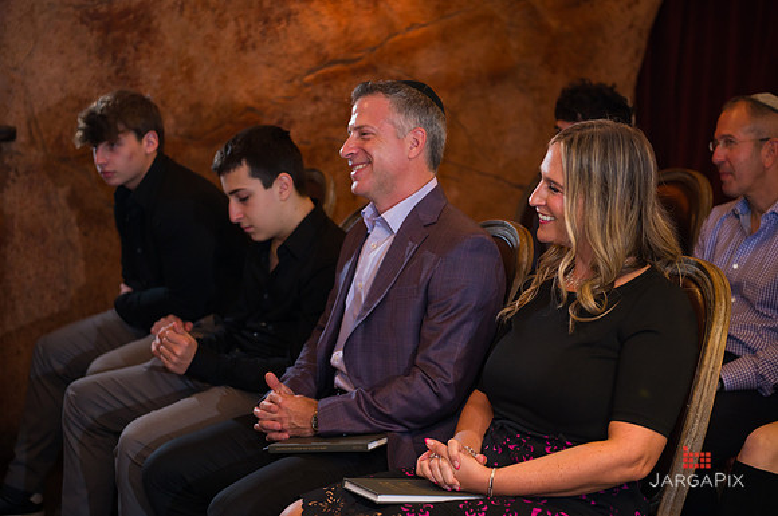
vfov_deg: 19.3
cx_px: 389
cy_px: 258
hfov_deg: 28.7
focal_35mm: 70
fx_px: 1518
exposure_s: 1/200
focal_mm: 70
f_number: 4
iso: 1250
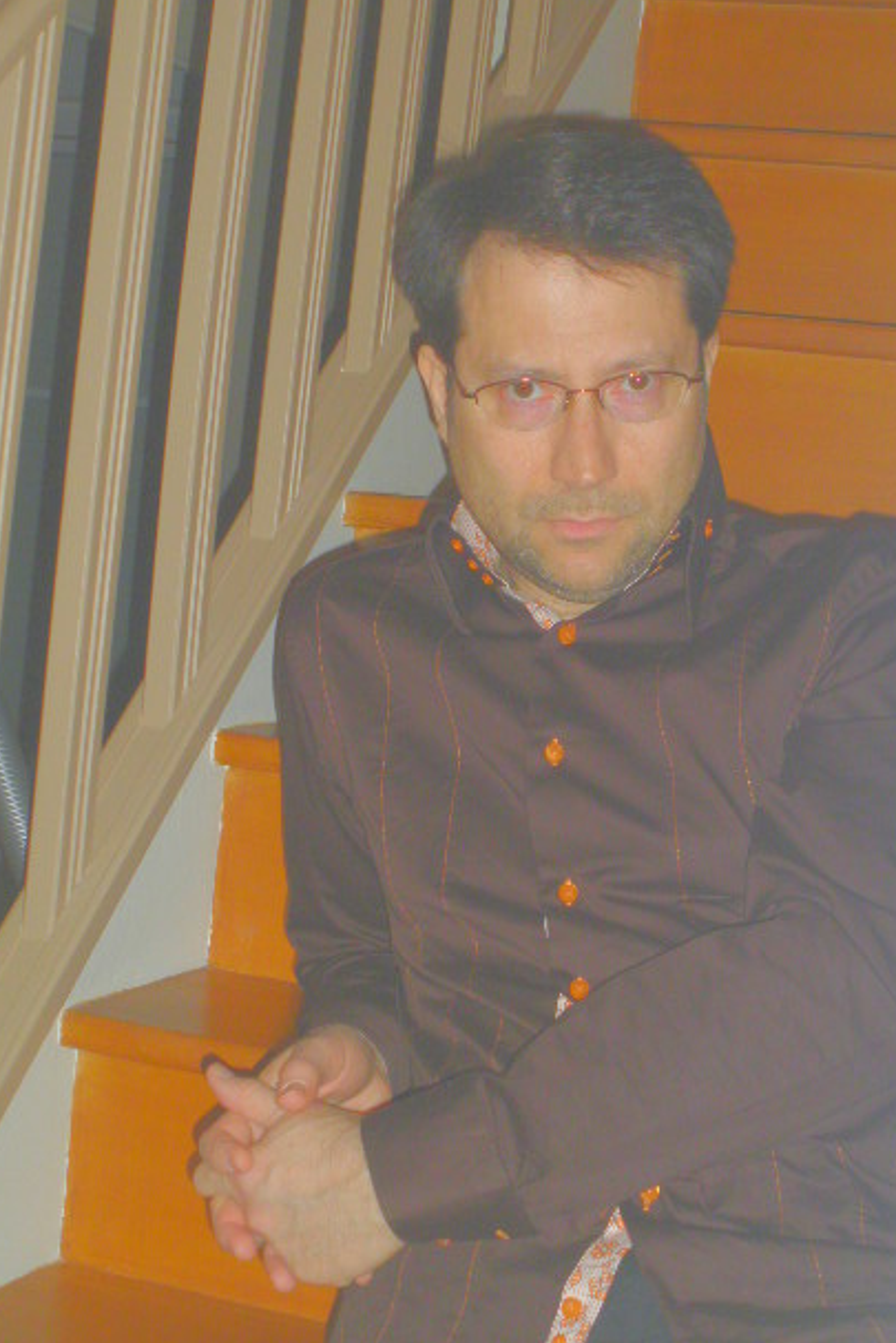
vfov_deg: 29.6
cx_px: 500
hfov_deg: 20.0
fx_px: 2537
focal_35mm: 68
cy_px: 673
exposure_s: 1/125
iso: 100
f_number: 4.6
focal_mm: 11.2
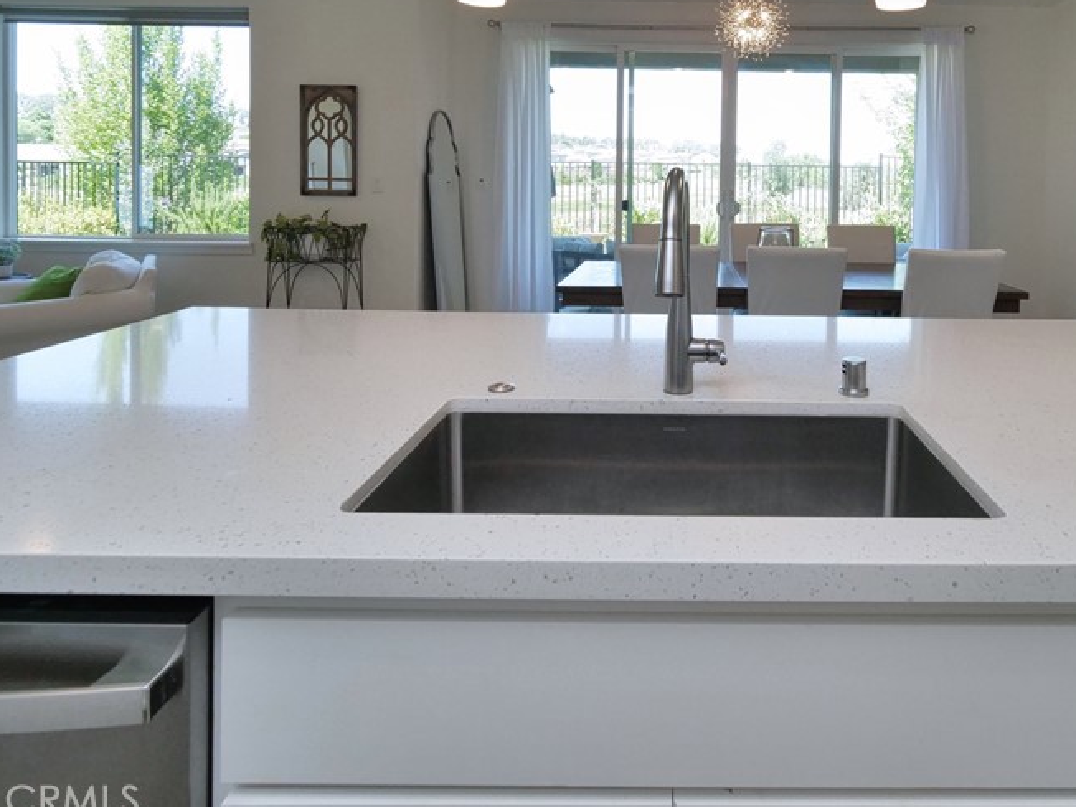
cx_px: 703
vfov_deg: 57.6
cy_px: 190
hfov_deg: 74.4
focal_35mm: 22
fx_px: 684
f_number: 6.3
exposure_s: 1/160
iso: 800
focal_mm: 7
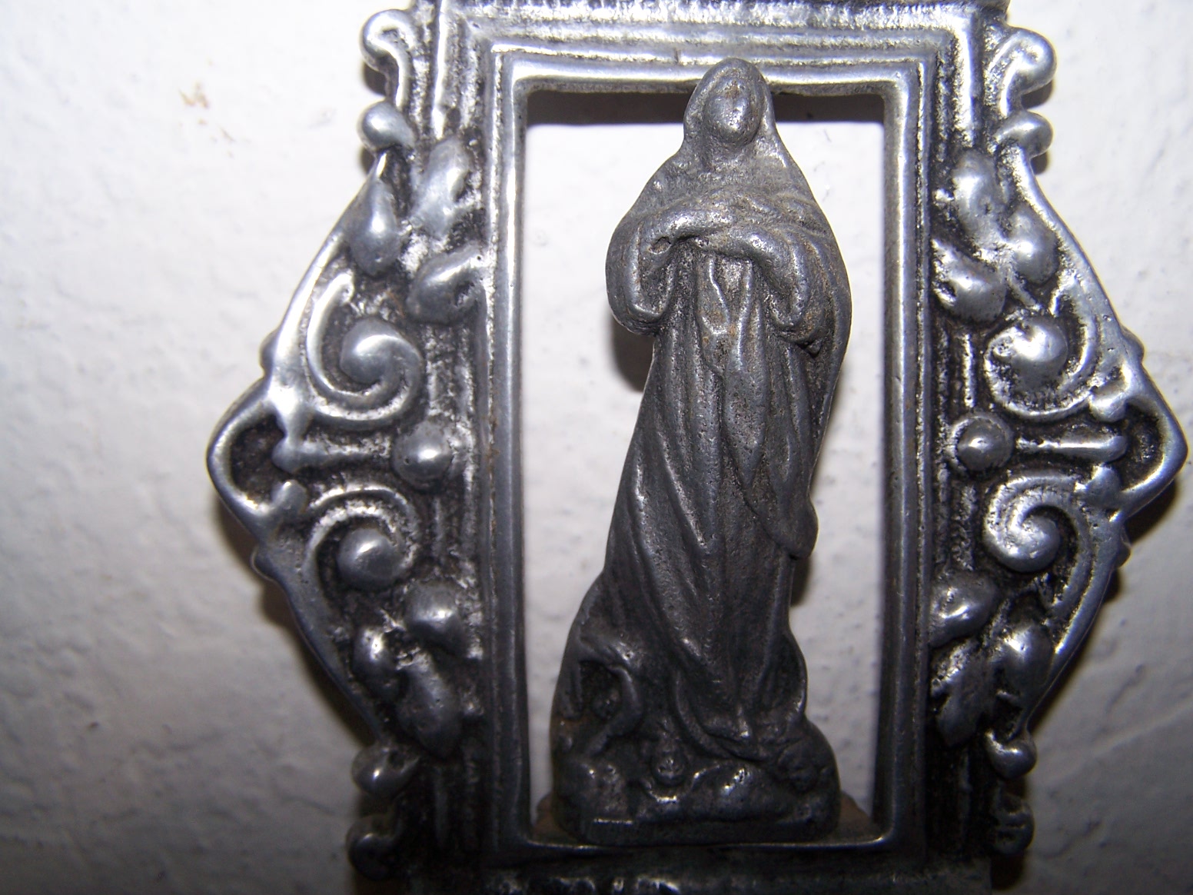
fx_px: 1310
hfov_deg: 49.0
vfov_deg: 37.7
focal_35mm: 38
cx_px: 596
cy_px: 448
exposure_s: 1/60
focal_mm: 6.3
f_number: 2.8
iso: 80
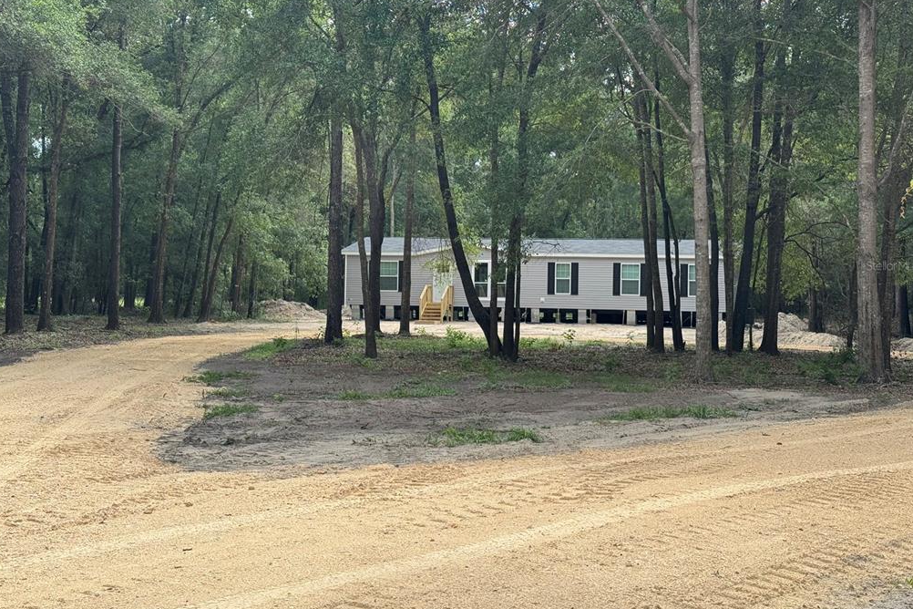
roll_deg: -0.9
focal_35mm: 51
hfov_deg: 38.9
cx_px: 455
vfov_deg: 26.5
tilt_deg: +1.6
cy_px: 265
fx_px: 1293
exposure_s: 1/1395
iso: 64
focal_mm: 6.76
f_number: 1.78
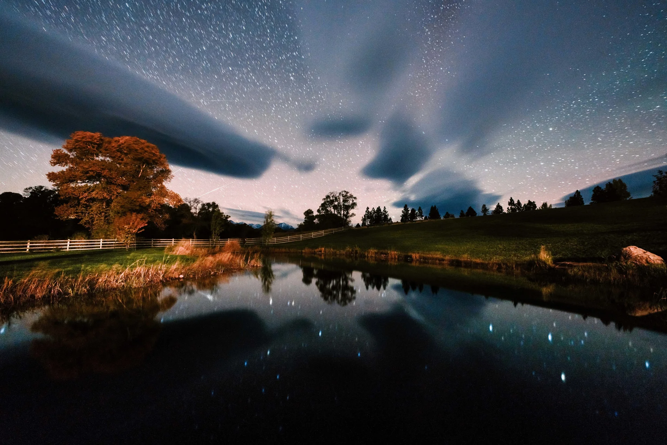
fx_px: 259
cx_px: 334
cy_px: 222
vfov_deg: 81.2
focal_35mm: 14
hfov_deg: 104.3
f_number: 2.8
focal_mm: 14
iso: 500
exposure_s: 90
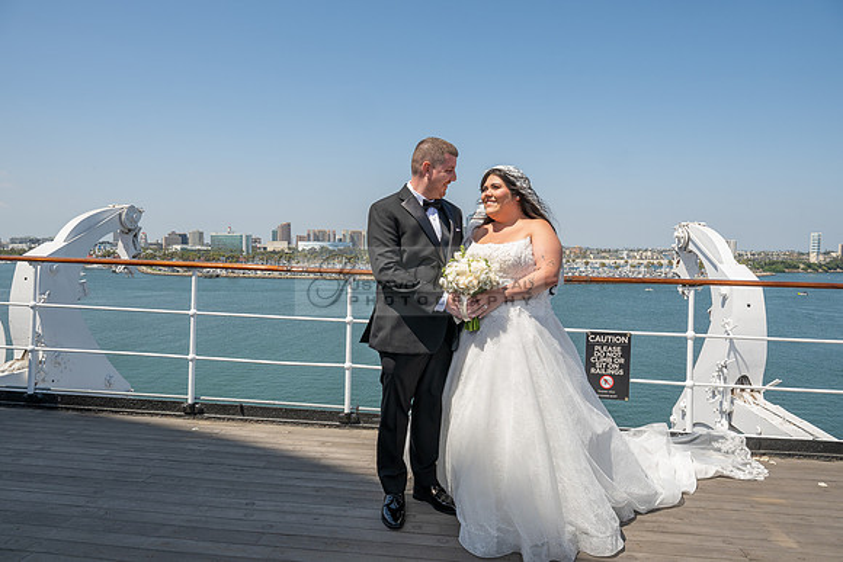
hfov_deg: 73.7
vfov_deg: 53.2
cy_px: 281
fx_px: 562
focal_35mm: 24
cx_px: 422
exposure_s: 1/200
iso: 200
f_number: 11
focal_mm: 24
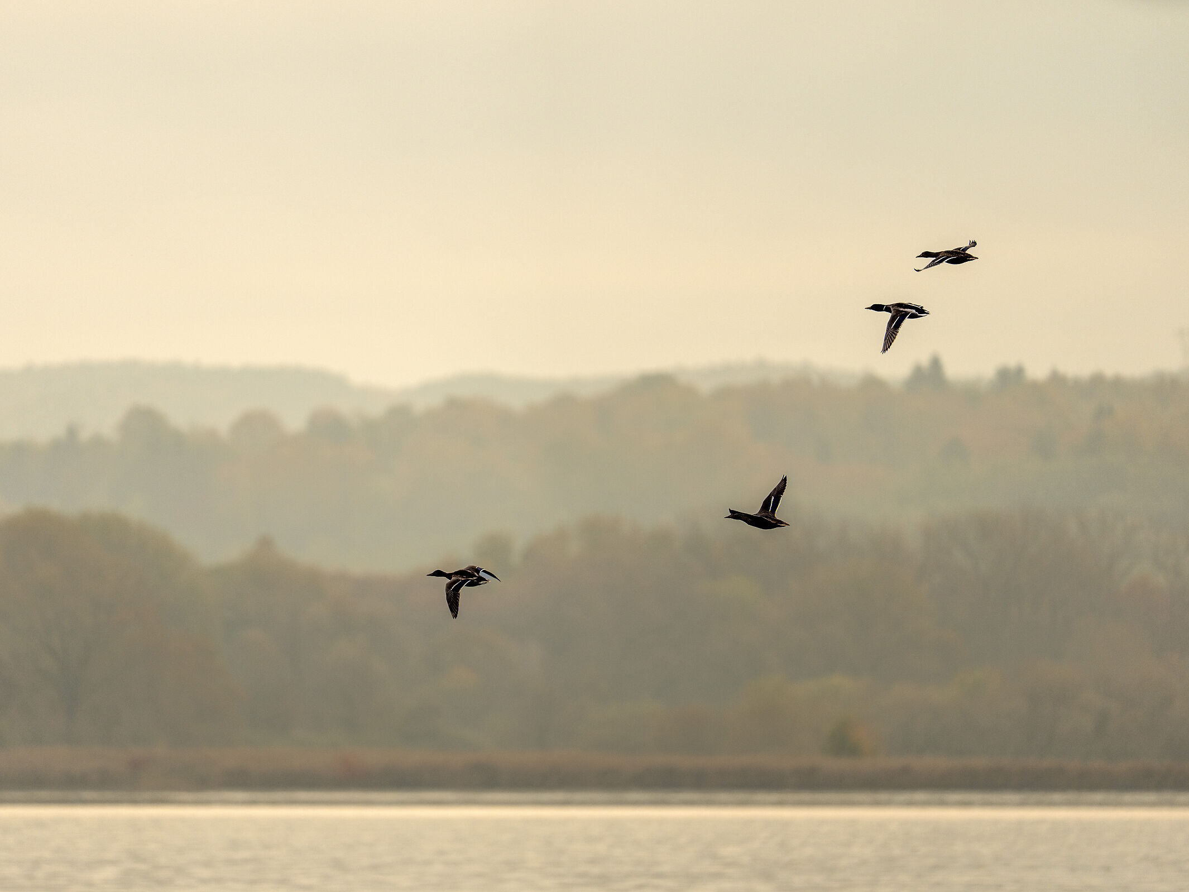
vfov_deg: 4.6
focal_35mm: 325
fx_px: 11164
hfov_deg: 6.1
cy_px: 446
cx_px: 554
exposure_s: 1/1000
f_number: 2.8
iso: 200
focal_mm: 300
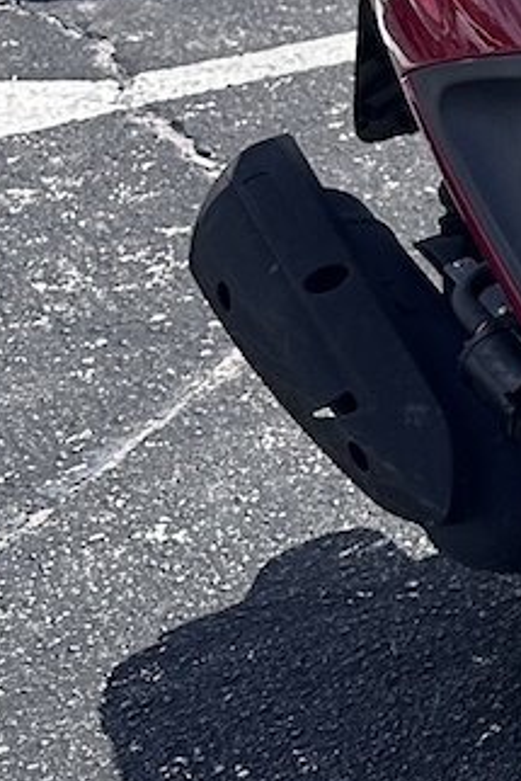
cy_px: 177
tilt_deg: -22.2
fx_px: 2689
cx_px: 1384
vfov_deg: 16.4
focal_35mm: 124
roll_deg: -0.3
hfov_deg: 9.4
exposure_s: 1/3058
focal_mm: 6.86
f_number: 1.78
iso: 80
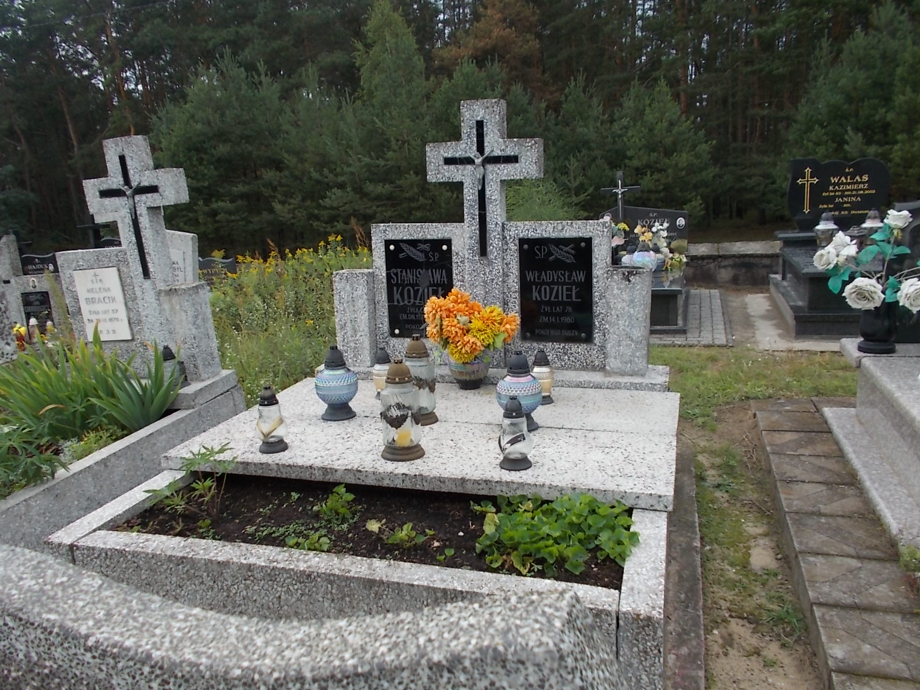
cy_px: 355
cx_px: 452
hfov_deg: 65.3
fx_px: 718
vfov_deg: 51.4
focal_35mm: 27
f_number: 3.2
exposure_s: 1/320
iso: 80
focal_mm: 4.6
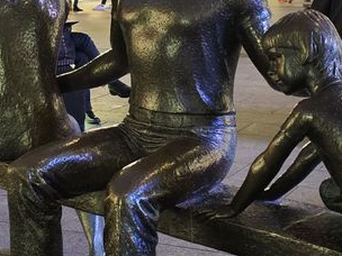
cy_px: 74
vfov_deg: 15.2
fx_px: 958
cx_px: 112
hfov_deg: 20.2
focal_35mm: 97
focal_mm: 6.3
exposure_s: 1/25
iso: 640
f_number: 1.7
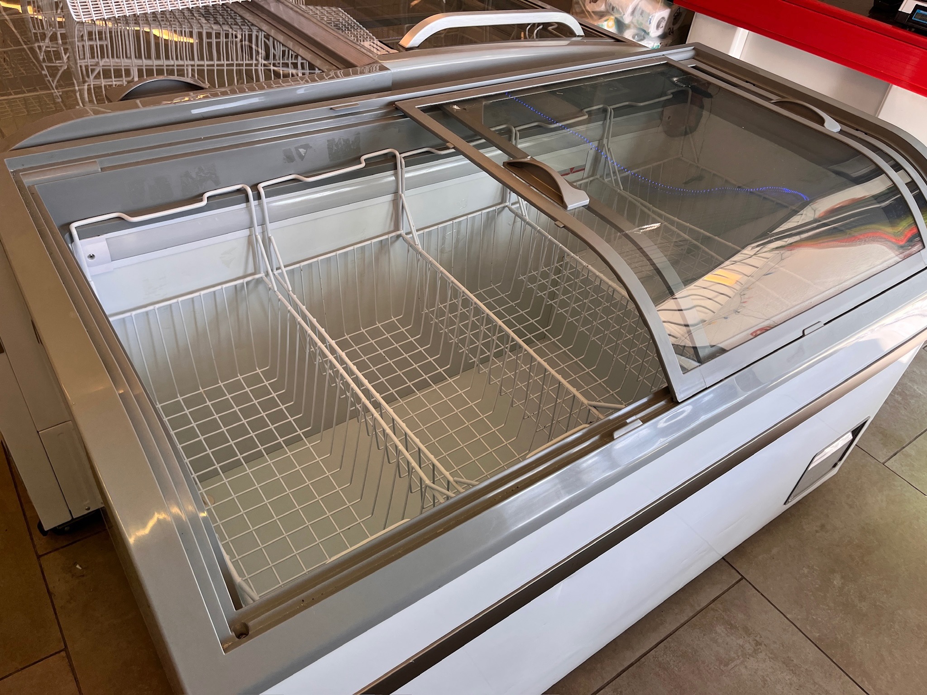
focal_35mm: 26
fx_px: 696
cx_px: 464
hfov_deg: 67.3
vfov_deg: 53.1
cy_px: 348
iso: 40
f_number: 1.6
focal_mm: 5.1
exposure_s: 1/100
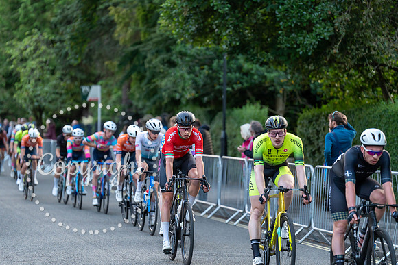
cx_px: 199
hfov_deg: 13.2
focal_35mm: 156
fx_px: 1725
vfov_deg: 8.8
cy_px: 132
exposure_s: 1/1000
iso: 1250
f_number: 2.8
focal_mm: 156
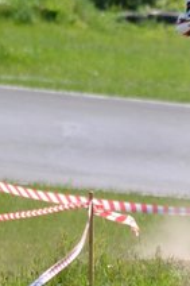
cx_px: 240
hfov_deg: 1.6
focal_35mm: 875
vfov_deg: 2.4
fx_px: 6938
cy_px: 125
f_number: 5.3
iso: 800
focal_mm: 190
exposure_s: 1/3200
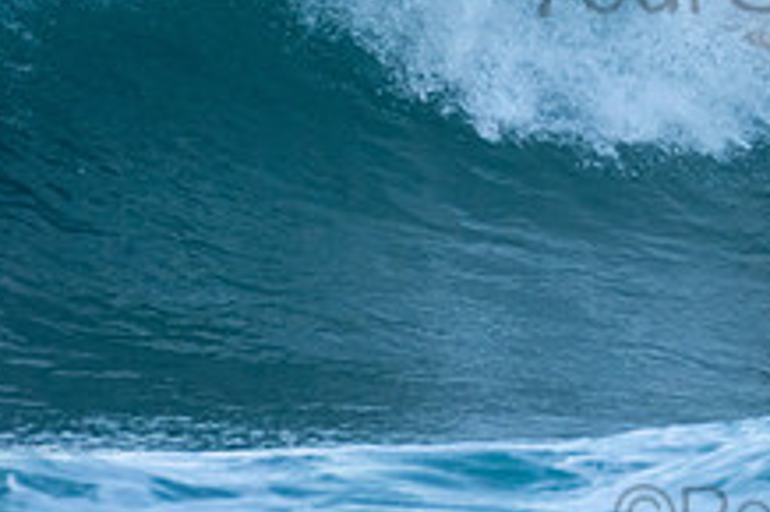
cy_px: -69
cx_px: 887
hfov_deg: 1.0
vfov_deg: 0.7
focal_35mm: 1996
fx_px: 42659
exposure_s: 1/1600
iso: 1400
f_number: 5.6
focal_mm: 500
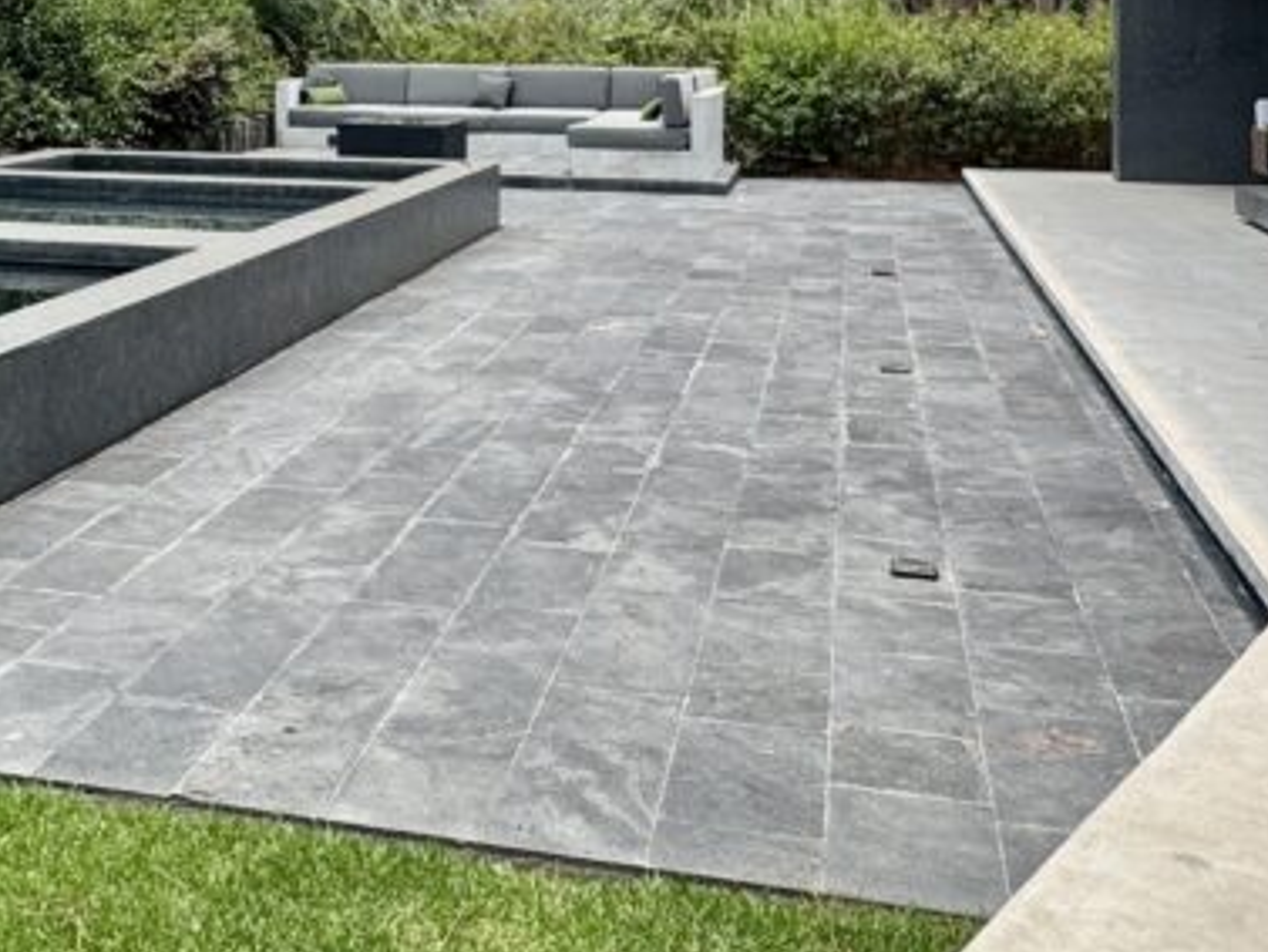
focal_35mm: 38
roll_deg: -0.6
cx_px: 262
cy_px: -145
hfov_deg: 46.5
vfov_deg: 32.3
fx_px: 1392
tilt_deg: +0.4
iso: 50
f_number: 2.2
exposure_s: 1/727
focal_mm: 2.22
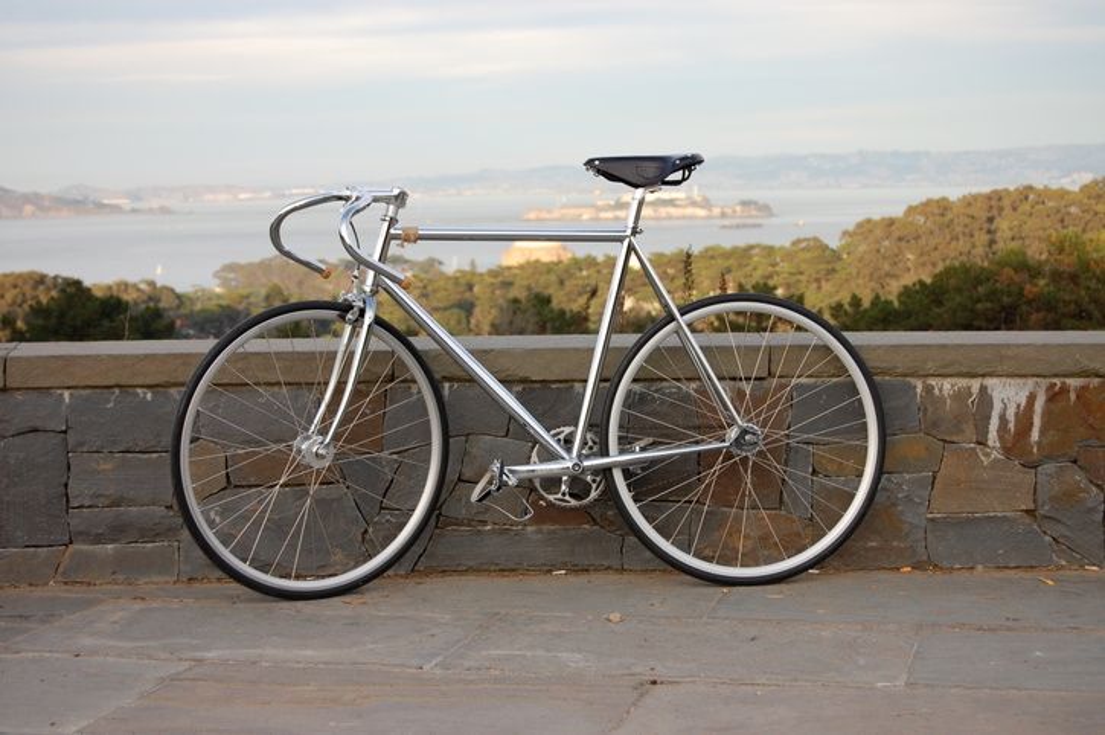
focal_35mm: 75
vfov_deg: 18.1
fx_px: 2300
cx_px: 552
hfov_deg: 27.0
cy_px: 368
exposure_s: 1/125
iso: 200
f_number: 6.3
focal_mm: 50
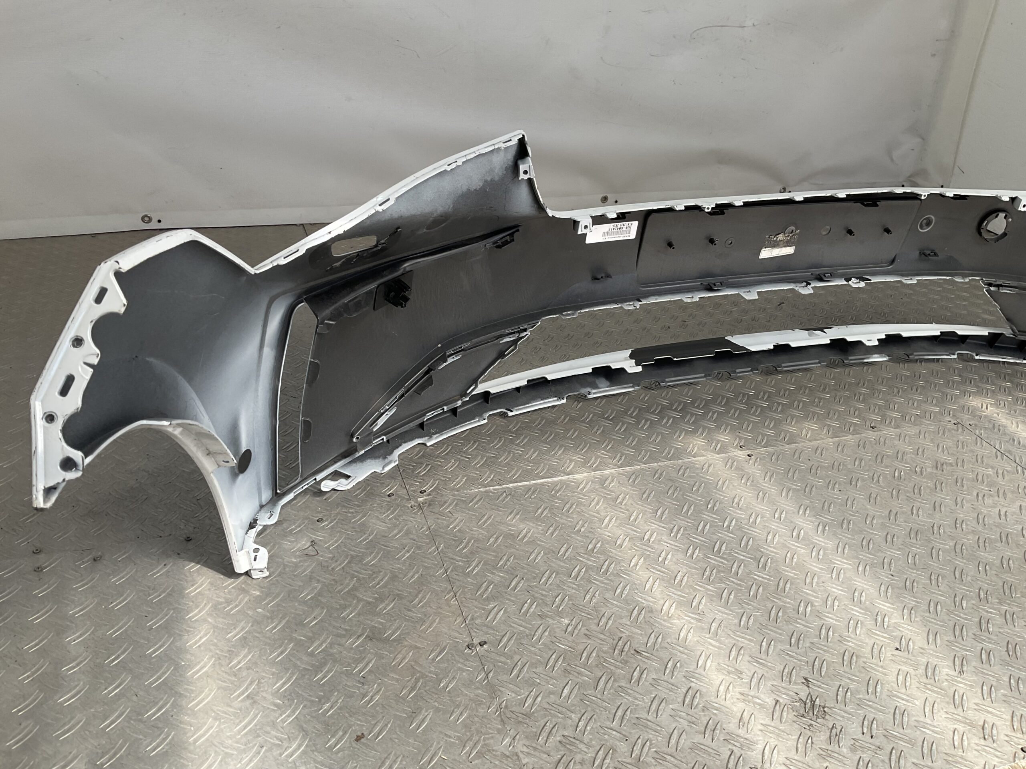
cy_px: 384
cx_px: 513
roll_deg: -9.7
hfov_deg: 61.7
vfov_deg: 48.2
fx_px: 860
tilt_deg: -28.4
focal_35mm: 29
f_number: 1.8
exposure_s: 1/473
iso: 16
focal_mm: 3
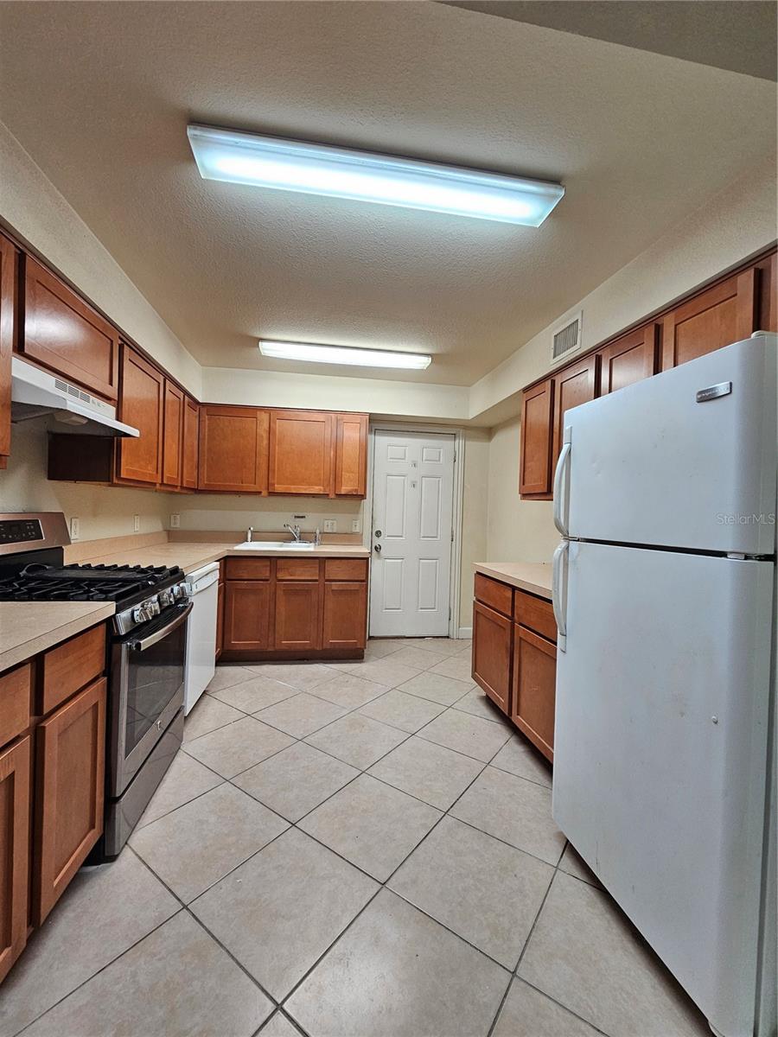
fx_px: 390
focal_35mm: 13
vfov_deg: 106.2
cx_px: 389
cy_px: 518
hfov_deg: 89.9
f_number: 2.2
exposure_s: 1/52
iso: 200
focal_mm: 2.2
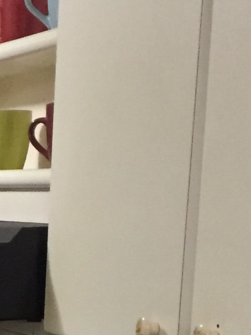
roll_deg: -0.2
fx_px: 1412
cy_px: 561
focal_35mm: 146
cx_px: -242
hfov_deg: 9.5
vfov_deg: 12.6
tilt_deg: -15.8
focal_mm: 4.15
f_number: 2.2
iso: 250
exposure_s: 1/17
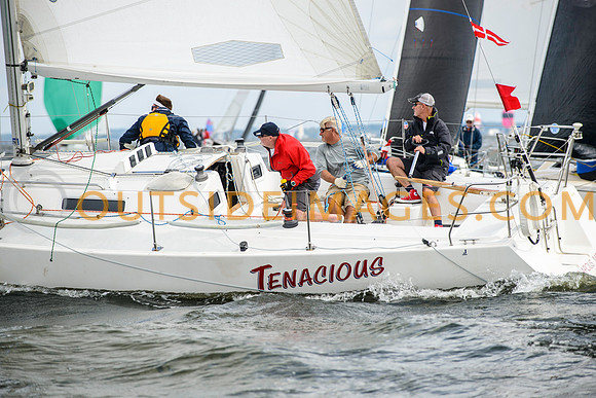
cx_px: 298
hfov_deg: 10.3
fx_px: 3312
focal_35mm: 200
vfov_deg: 6.9
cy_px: 199
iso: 250
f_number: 5
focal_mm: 200
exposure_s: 1/1600
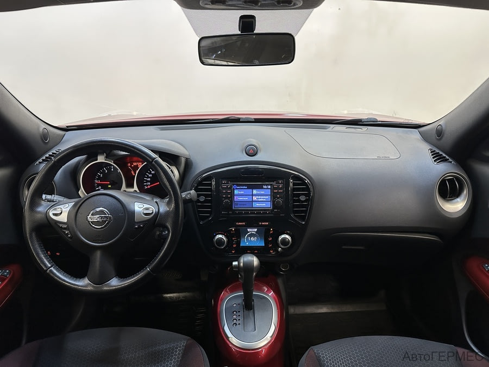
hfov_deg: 71.6
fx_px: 339
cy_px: 184
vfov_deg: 56.8
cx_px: 244
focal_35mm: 24
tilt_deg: -20.8
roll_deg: +0.2
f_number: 1.78
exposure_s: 1/64
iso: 250
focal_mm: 6.86
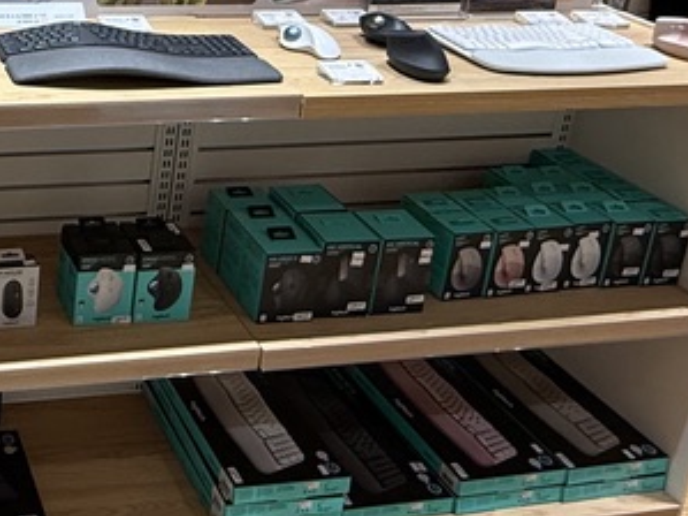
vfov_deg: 28.0
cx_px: -60
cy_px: -28
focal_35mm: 48
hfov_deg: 34.5
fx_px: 954
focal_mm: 2.22
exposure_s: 1/120
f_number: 2.2
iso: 160
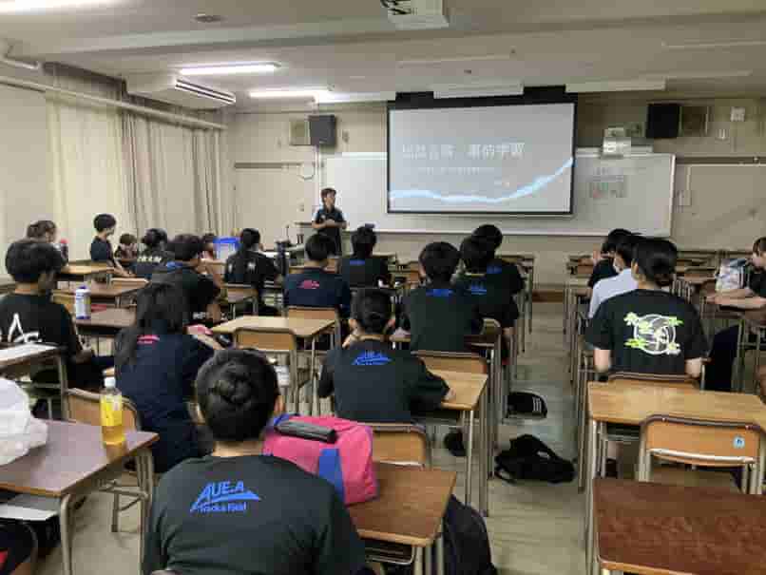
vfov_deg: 48.3
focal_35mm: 29
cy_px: 288
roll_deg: -0.4
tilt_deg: -8.1
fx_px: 642
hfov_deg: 61.6
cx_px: 383
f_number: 1.8
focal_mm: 3
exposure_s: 1/60
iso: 125
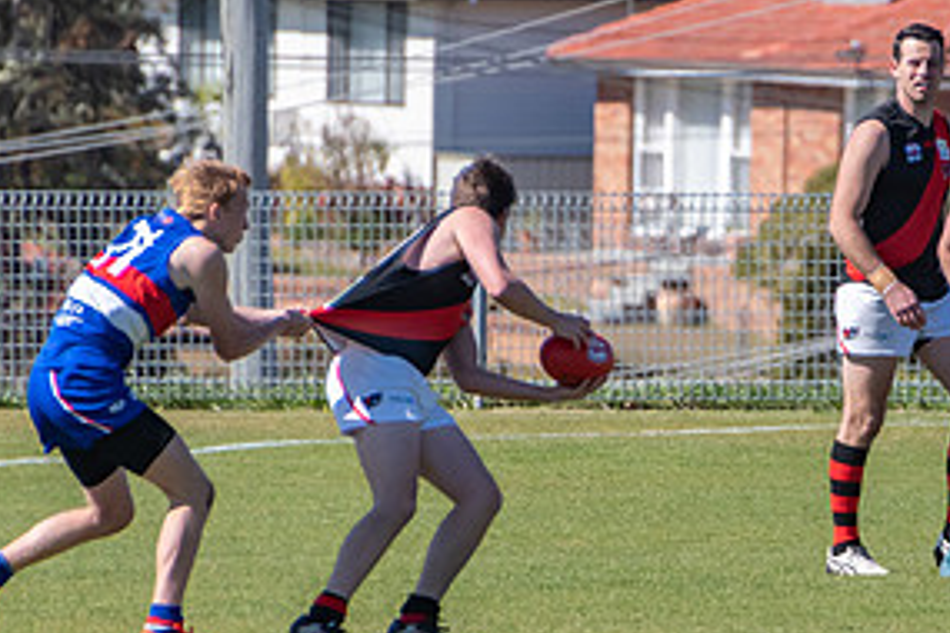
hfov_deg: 1.5
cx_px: 762
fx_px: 35253
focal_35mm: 1336
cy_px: 396
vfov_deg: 1.0
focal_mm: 400
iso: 800
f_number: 8
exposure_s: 1/1600
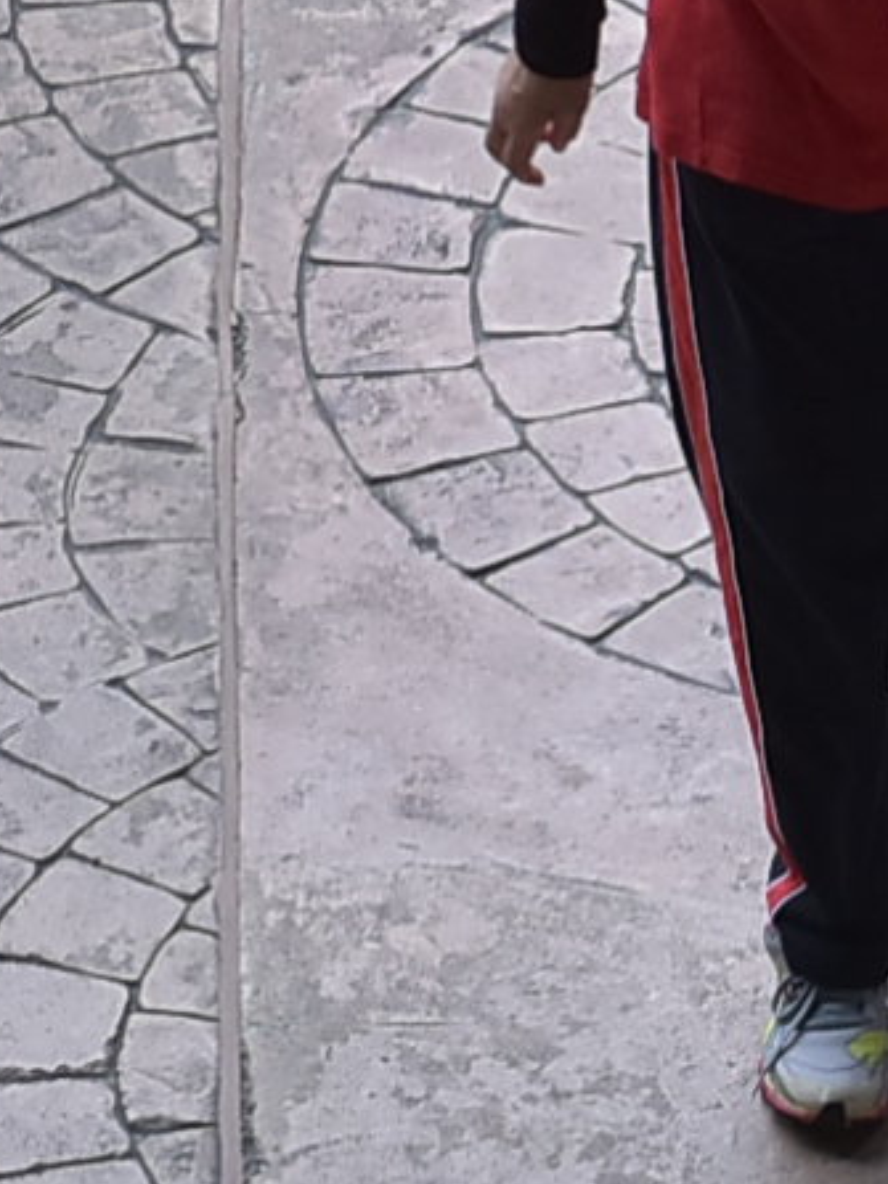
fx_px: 19163
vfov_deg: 3.5
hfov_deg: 2.7
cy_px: 1067
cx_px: 745
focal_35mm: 560
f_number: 4.5
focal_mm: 58
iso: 400
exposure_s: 1/320
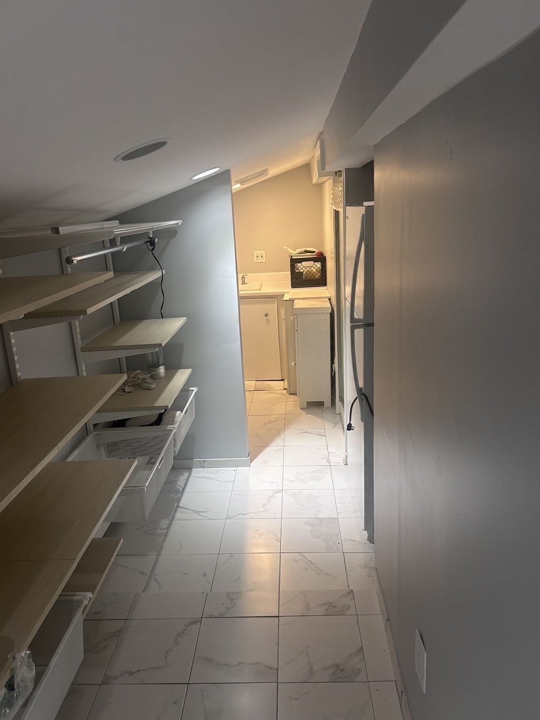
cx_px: 270
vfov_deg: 67.3
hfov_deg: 53.1
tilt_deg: -15.1
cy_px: 360
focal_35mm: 26
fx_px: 541
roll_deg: +2.4
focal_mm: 5.7
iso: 100
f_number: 1.5
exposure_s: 1/60
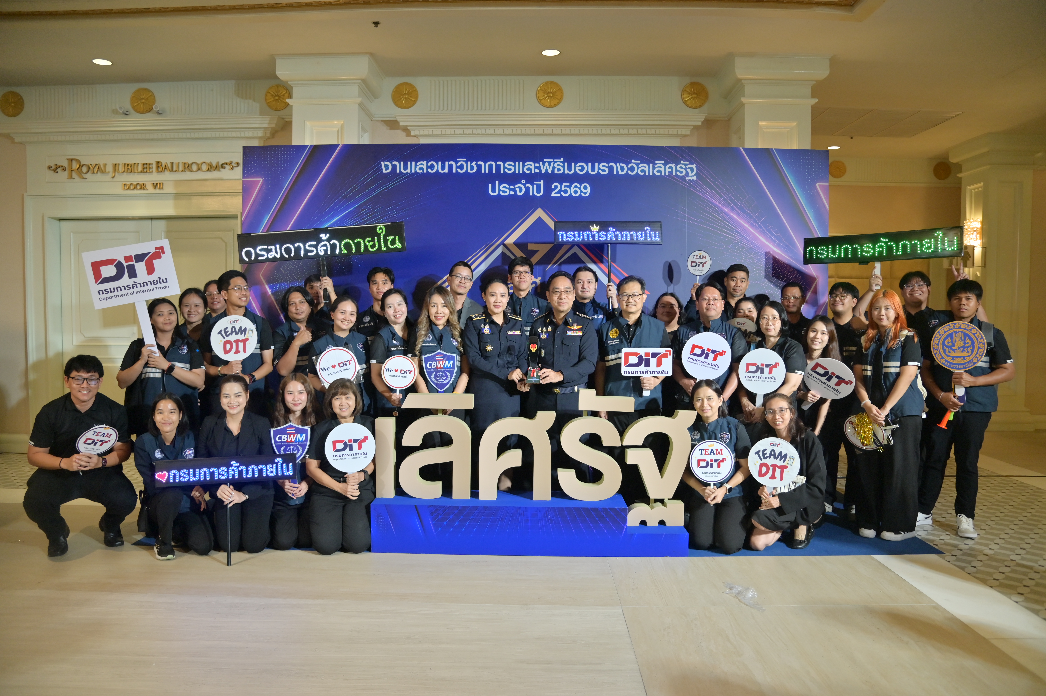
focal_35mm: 24
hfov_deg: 73.8
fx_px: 697
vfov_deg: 53.1
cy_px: 348
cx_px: 523
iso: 640
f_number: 4.5
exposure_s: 1/160
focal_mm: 24
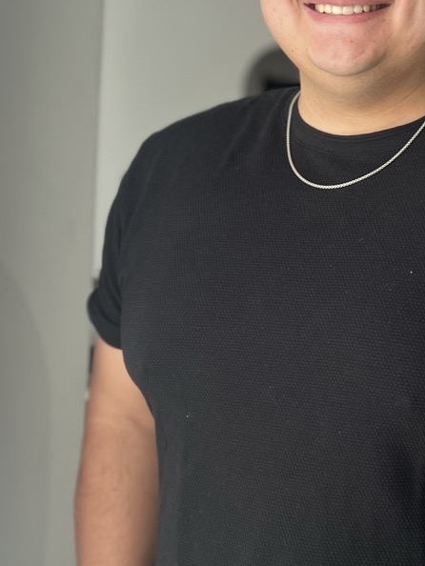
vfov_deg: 34.3
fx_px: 916
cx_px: 396
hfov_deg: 25.2
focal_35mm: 56
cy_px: 262
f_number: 1.5
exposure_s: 1/120
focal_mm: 5.7
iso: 40
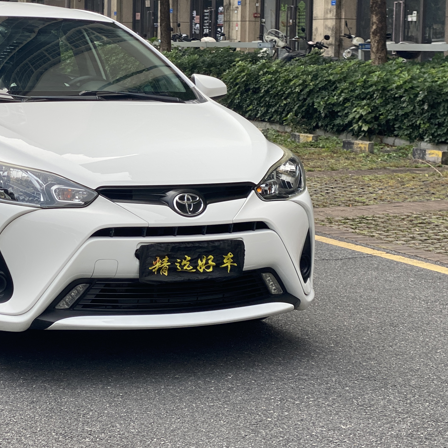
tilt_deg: -6.0
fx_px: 1274
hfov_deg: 19.7
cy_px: 160
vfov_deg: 19.9
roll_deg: -0.3
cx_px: 72
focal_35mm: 87
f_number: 2
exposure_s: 1/545
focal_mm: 6
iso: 20
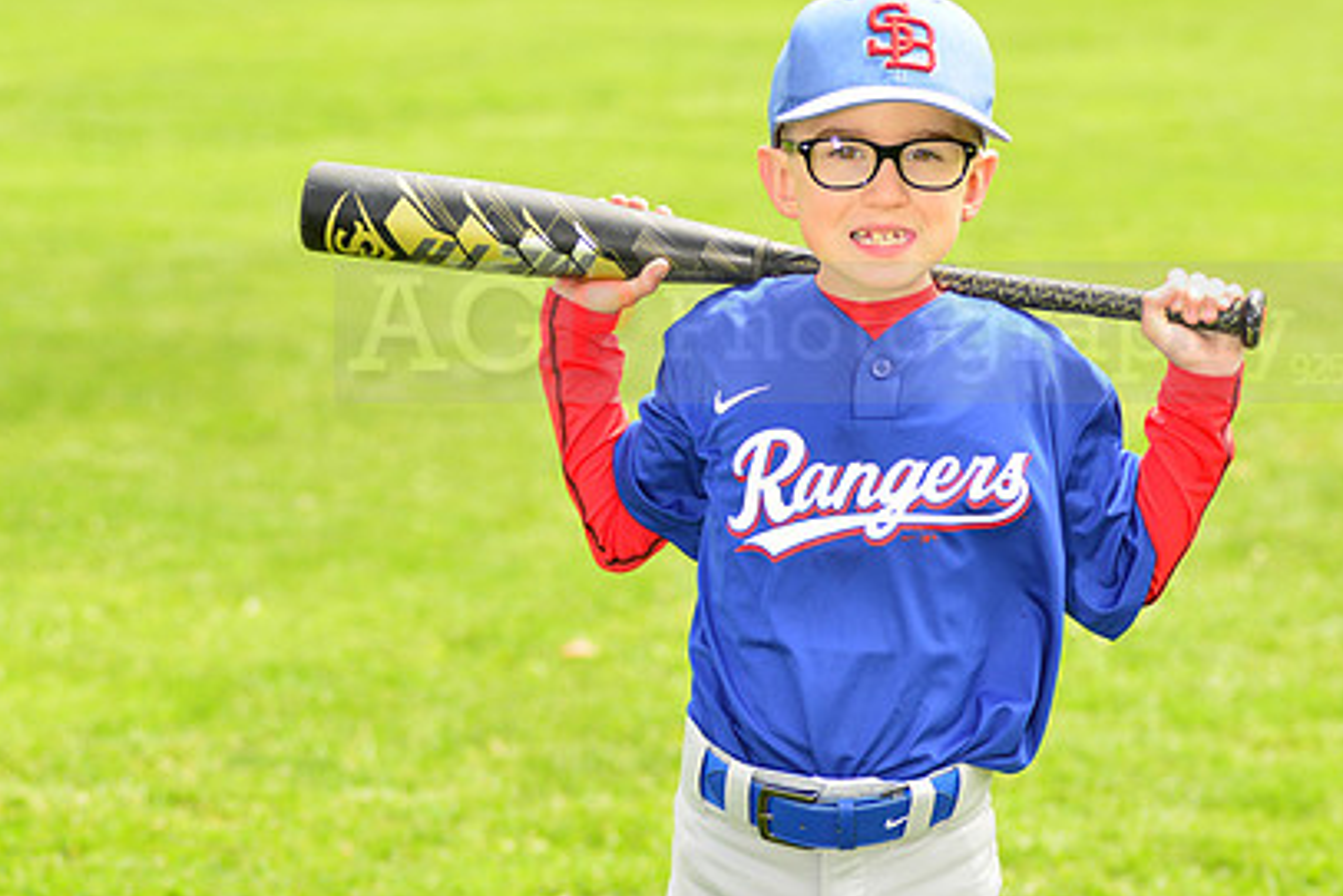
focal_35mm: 143
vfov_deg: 9.6
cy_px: 306
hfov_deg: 14.3
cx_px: 890
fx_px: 5336
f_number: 5
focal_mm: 100
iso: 100
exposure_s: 1/250
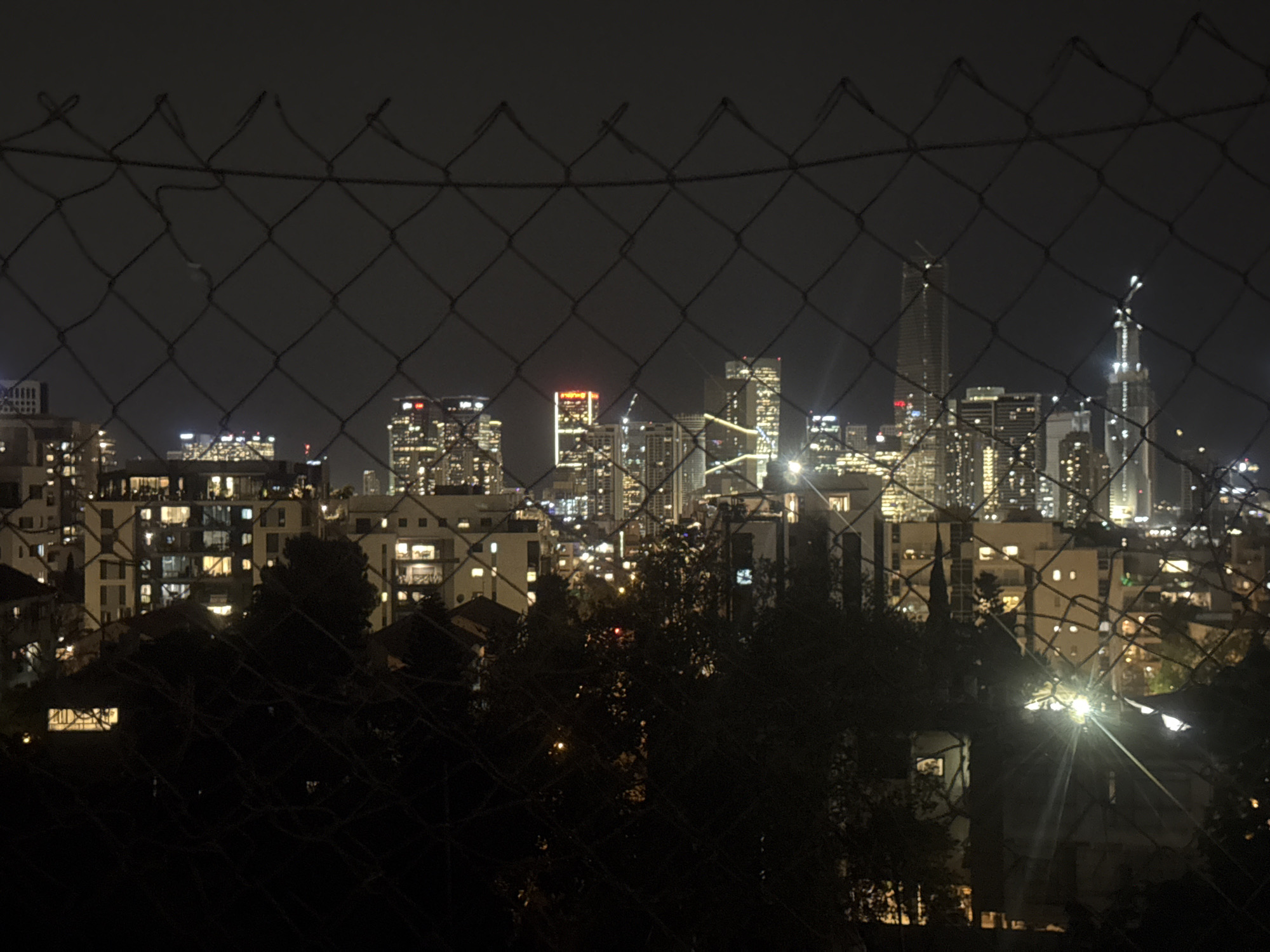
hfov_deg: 39.7
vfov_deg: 30.3
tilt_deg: -0.1
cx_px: 635
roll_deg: +0.4
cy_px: 476
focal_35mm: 48
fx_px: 1761
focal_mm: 6.76
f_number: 1.78
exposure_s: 1/15
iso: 1600
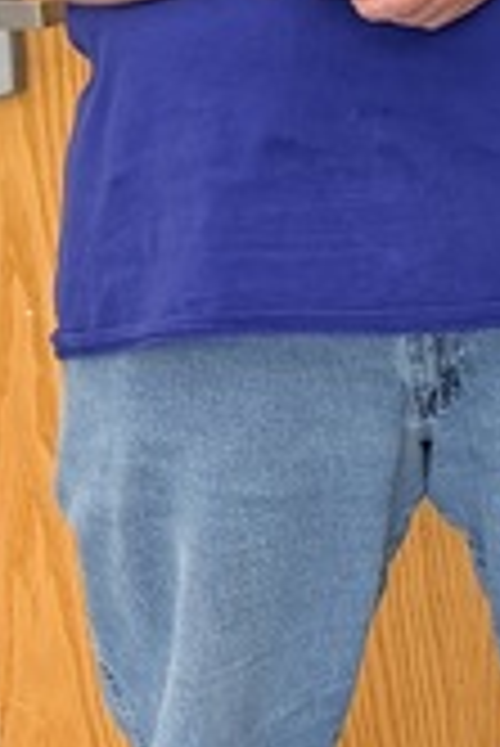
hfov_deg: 6.9
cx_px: 1968
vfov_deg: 13.1
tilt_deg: -8.2
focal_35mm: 154
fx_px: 3201
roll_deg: -0.1
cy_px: -36
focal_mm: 6.76
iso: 125
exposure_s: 1/60
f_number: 1.78
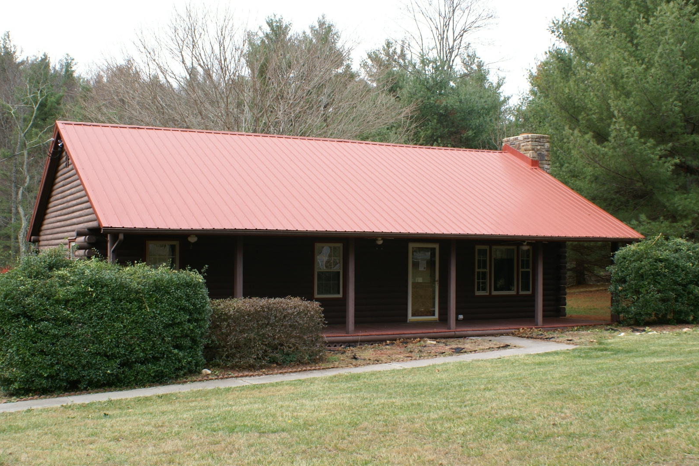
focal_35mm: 43
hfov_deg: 45.4
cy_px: 246
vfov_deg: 31.2
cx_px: 346
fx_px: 835
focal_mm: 24
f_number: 7.1
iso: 100
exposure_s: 1/60
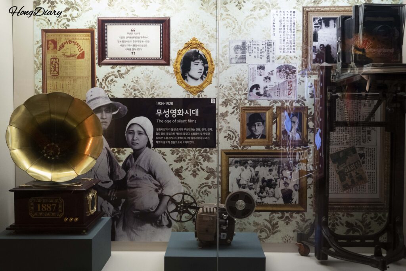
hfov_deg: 48.5
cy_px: 136
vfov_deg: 33.4
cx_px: 203
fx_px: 451
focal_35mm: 40
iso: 8000
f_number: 5
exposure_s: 1/160
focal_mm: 40
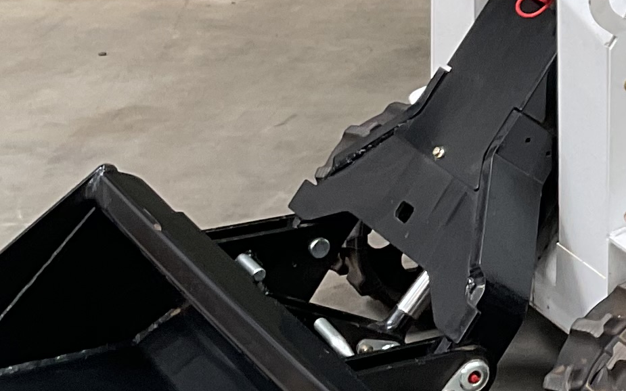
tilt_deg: -13.2
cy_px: -123
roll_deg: -1.5
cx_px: 822
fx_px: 2286
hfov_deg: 14.9
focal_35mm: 134
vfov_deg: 9.6
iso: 50
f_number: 1.8
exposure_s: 1/120
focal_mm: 3
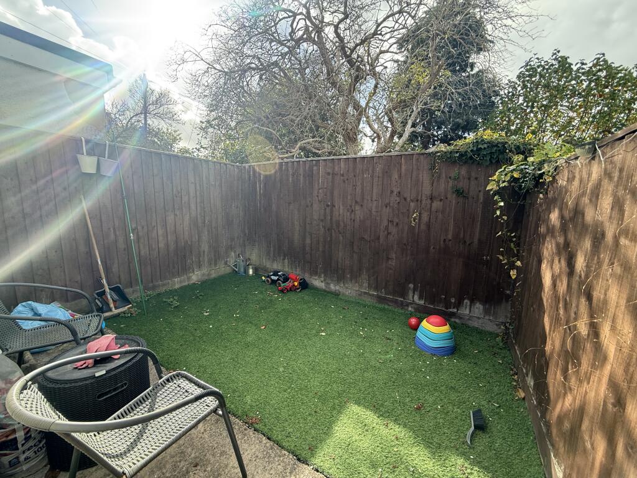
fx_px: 258
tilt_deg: -7.5
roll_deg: -0.4
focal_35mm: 14
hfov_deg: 102.1
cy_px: 239
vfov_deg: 85.7
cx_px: 318
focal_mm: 2.22
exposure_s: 1/419
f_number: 2.2
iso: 64
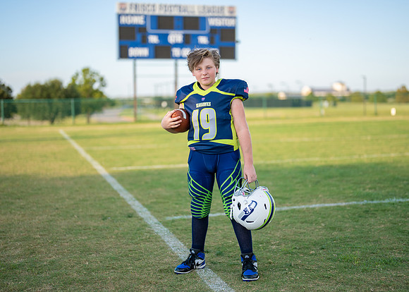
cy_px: 147
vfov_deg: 24.9
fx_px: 662
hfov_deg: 34.3
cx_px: 215
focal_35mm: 57
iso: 100
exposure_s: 1/2500
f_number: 1.2
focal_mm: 50
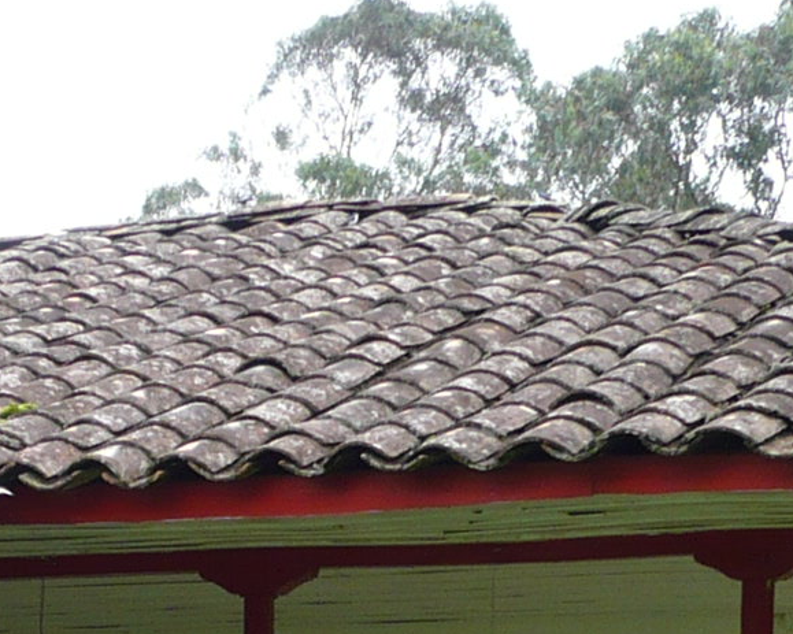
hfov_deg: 12.7
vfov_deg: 9.9
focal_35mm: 151
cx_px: 162
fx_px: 3543
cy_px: 957
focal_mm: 5.8
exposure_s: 1/160
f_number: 2.8
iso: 100
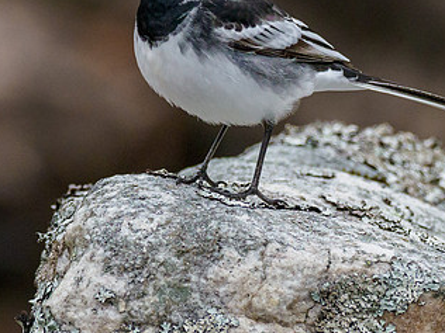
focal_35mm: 1754
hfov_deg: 1.1
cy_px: 20
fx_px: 22548
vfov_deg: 0.8
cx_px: 120
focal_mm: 300
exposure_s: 1/1250
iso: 1600
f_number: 4.5
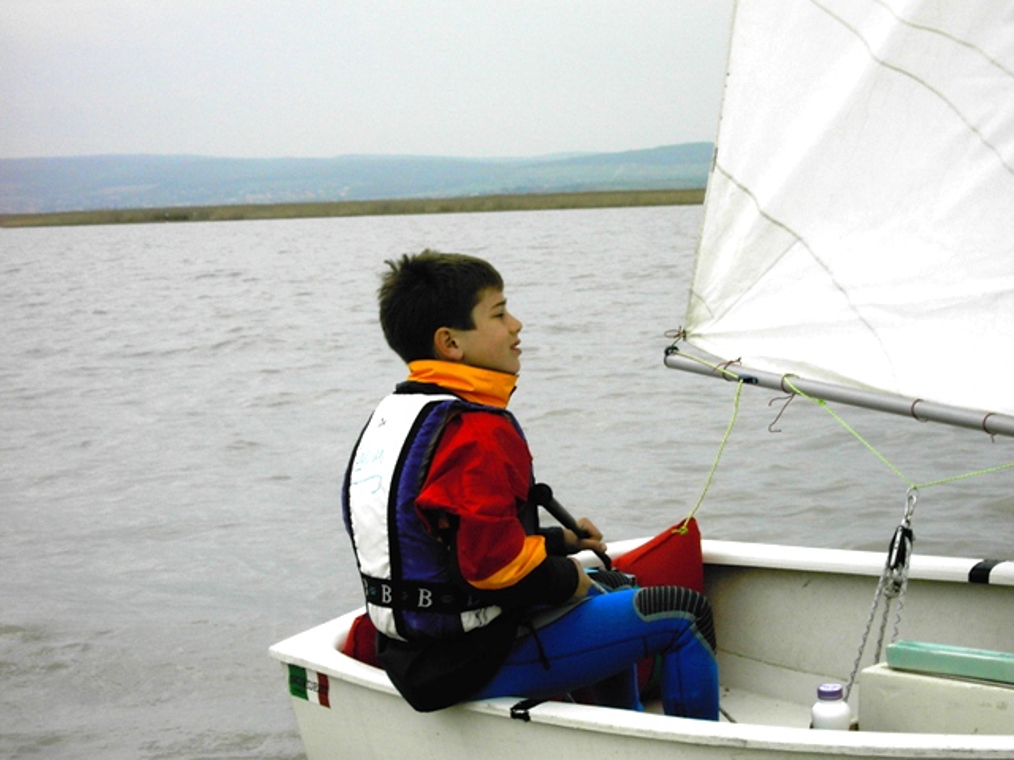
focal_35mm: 97
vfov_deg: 15.2
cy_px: 380
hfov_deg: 20.2
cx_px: 507
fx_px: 2841
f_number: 9.5
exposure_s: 1/250
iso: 100
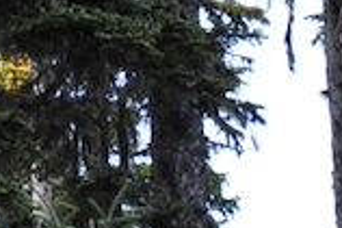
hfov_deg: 6.8
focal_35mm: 291
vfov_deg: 4.5
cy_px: 719
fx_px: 2762
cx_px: 701
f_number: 4.2
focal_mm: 30
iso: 1400
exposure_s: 1/500
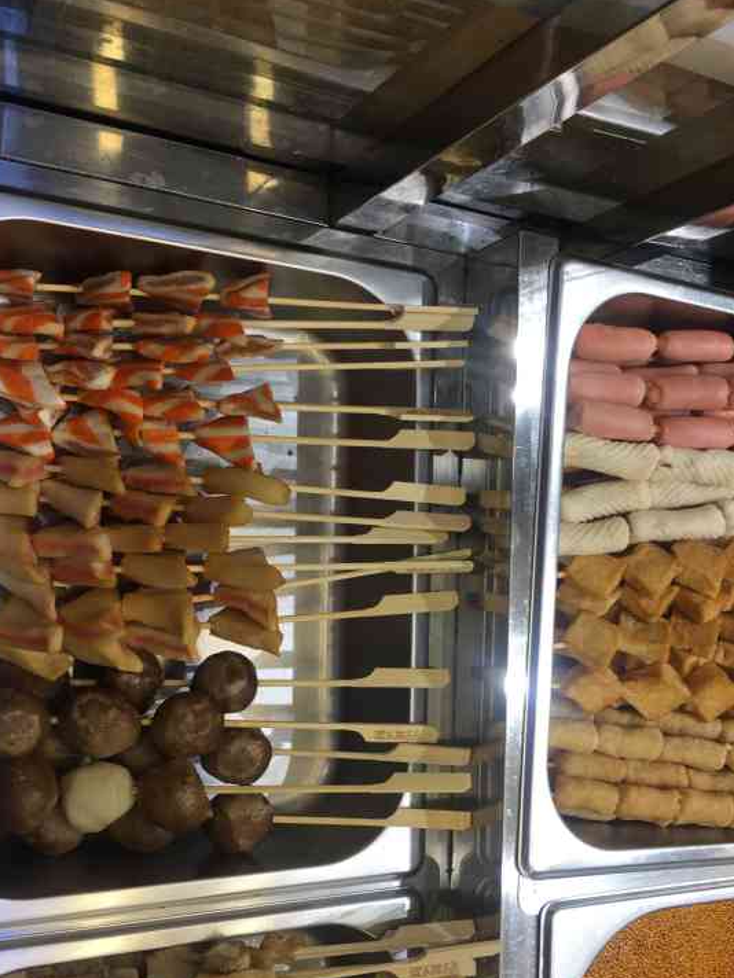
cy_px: 626
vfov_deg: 48.4
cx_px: 404
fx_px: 1074
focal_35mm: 38
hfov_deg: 37.7
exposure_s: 1/50
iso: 25
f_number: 2.2
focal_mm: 4.15
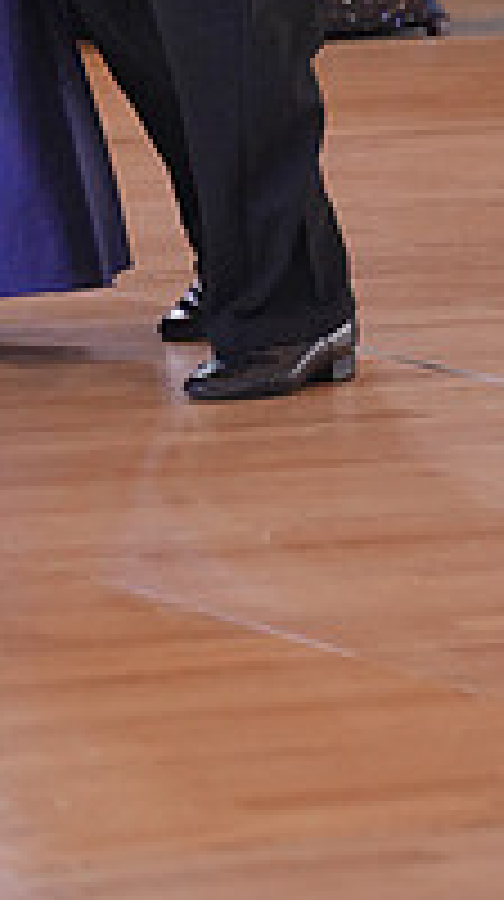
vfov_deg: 6.4
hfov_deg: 3.6
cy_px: -378
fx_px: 7915
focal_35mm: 332
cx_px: -47
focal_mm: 109
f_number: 4
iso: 2500
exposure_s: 1/500
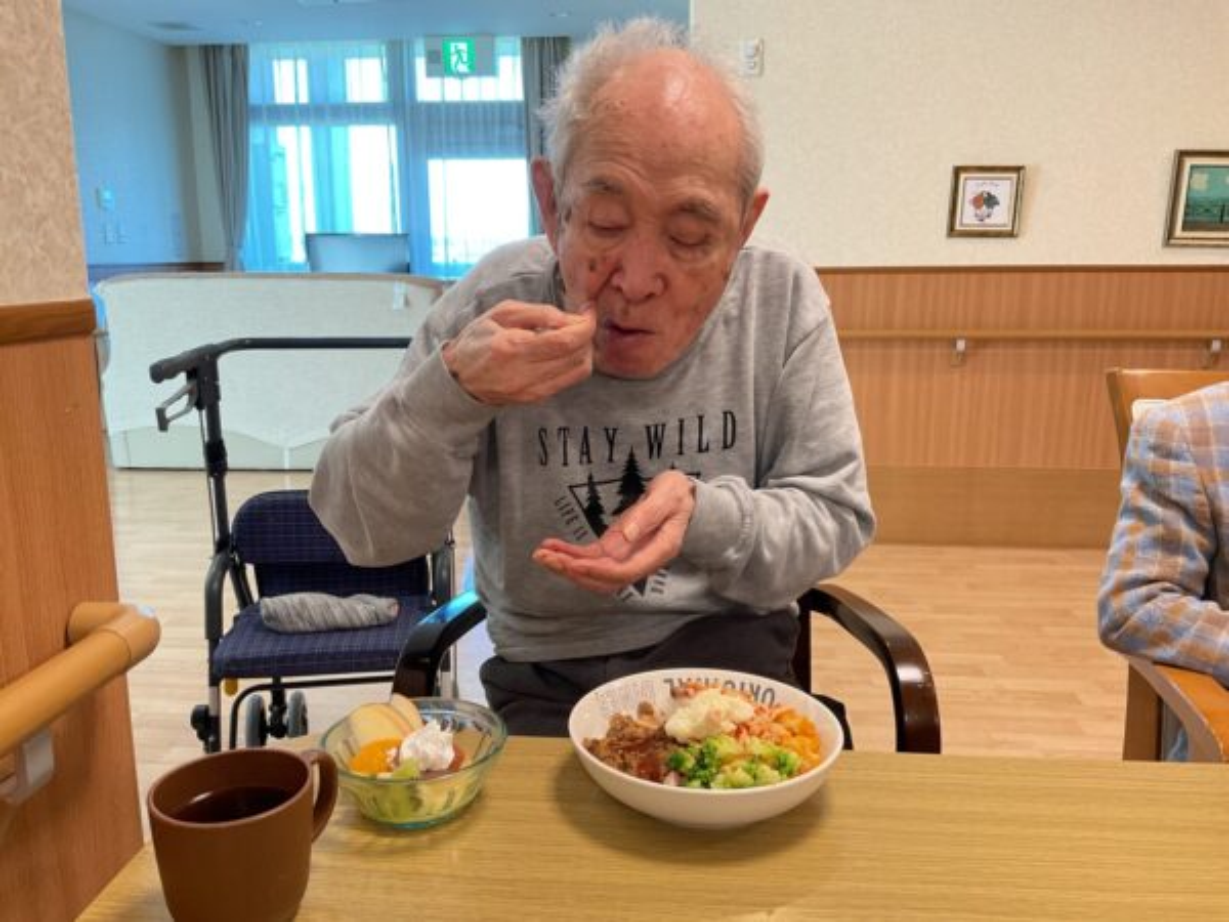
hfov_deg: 61.7
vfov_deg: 48.2
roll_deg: +1.6
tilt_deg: -12.4
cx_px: 614
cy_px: 461
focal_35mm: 29
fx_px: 1030
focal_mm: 3
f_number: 1.8
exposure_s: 1/50
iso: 80
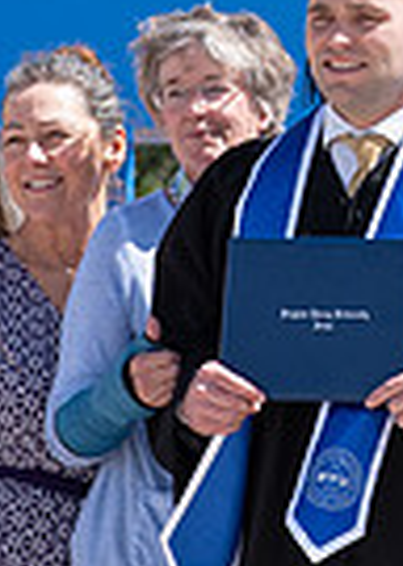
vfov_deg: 3.2
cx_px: 539
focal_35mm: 631
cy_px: -103
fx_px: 10141
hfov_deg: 2.3
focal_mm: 105
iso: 100
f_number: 4.5
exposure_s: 1/1000
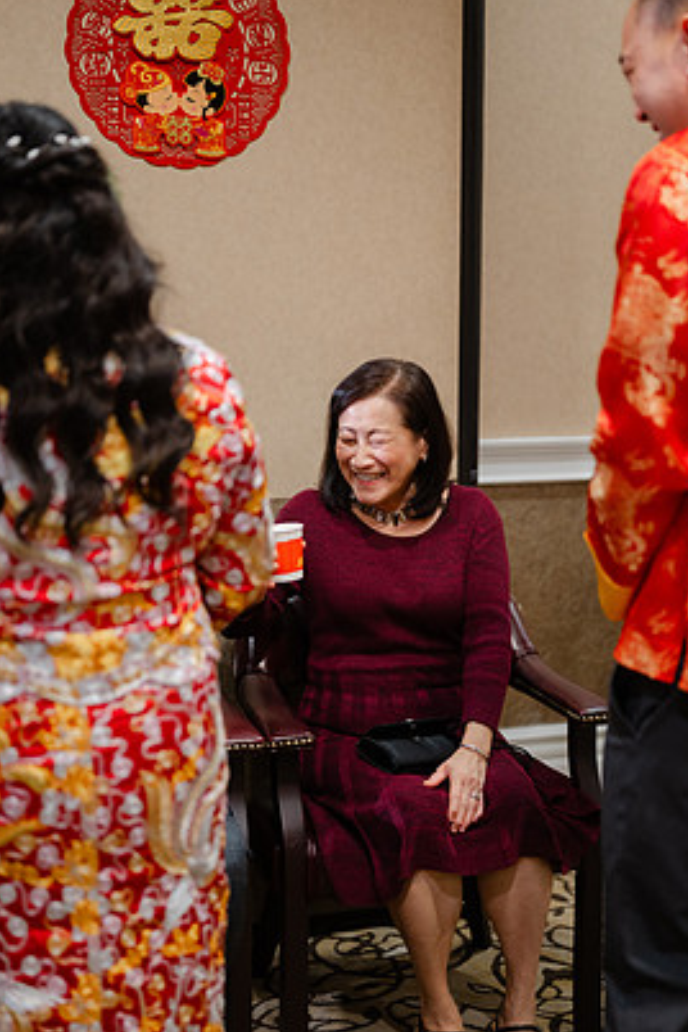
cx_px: 370
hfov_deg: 24.2
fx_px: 1605
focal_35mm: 56
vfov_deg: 35.6
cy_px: 565
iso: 640
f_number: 1.8
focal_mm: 50
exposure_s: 1/125
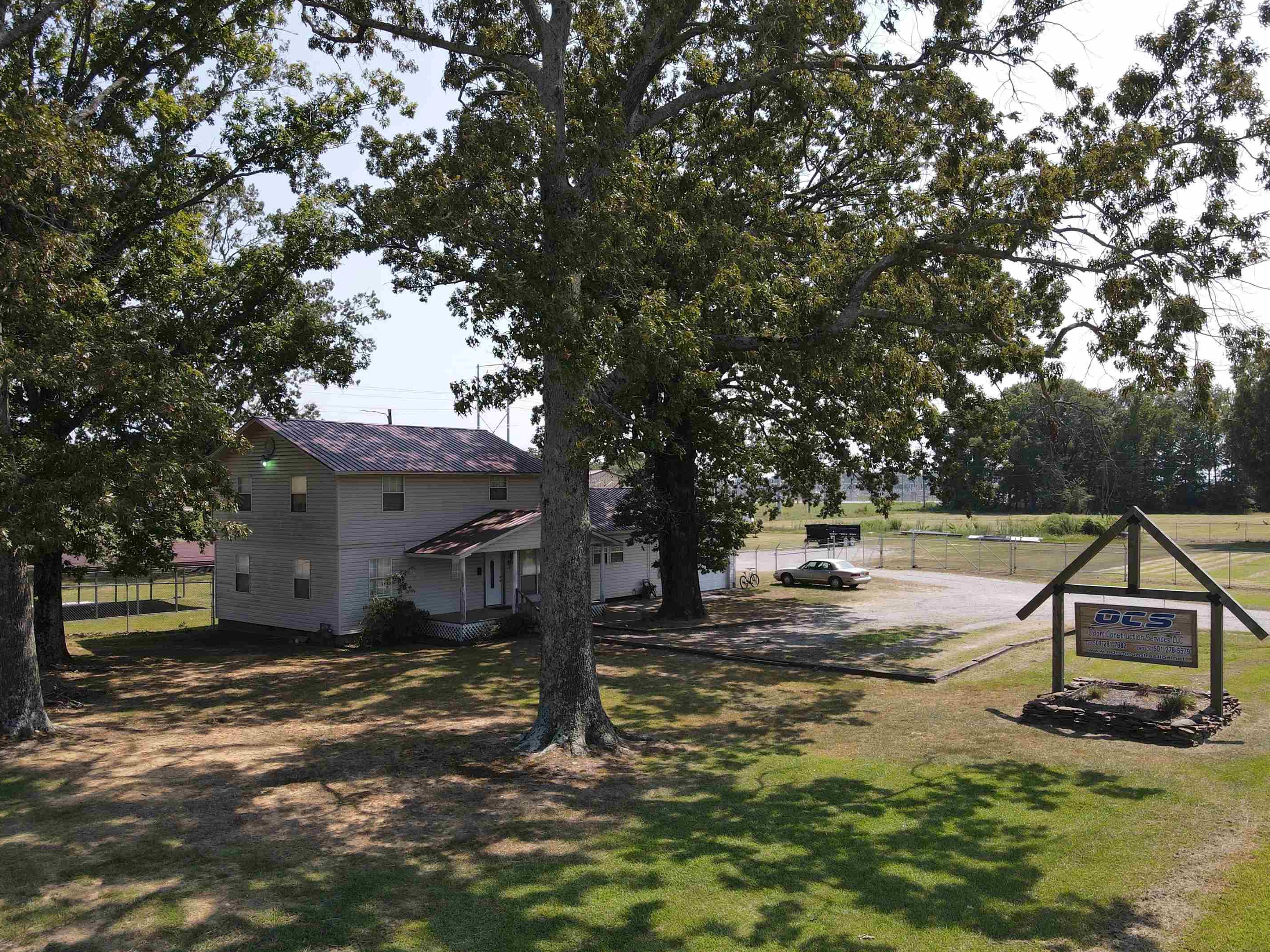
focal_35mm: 26
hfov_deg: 67.3
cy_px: 505
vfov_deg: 53.0
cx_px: 671
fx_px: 954
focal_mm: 4.5
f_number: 2.8
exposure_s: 1/500
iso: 100
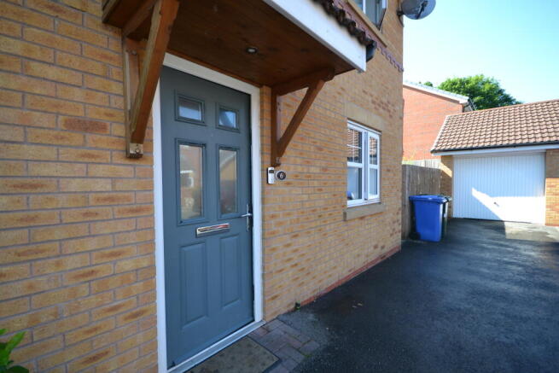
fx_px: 233
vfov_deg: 77.4
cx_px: 280
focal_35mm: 15
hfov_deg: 100.4
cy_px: 186
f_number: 5.6
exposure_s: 1/125
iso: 180
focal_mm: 10
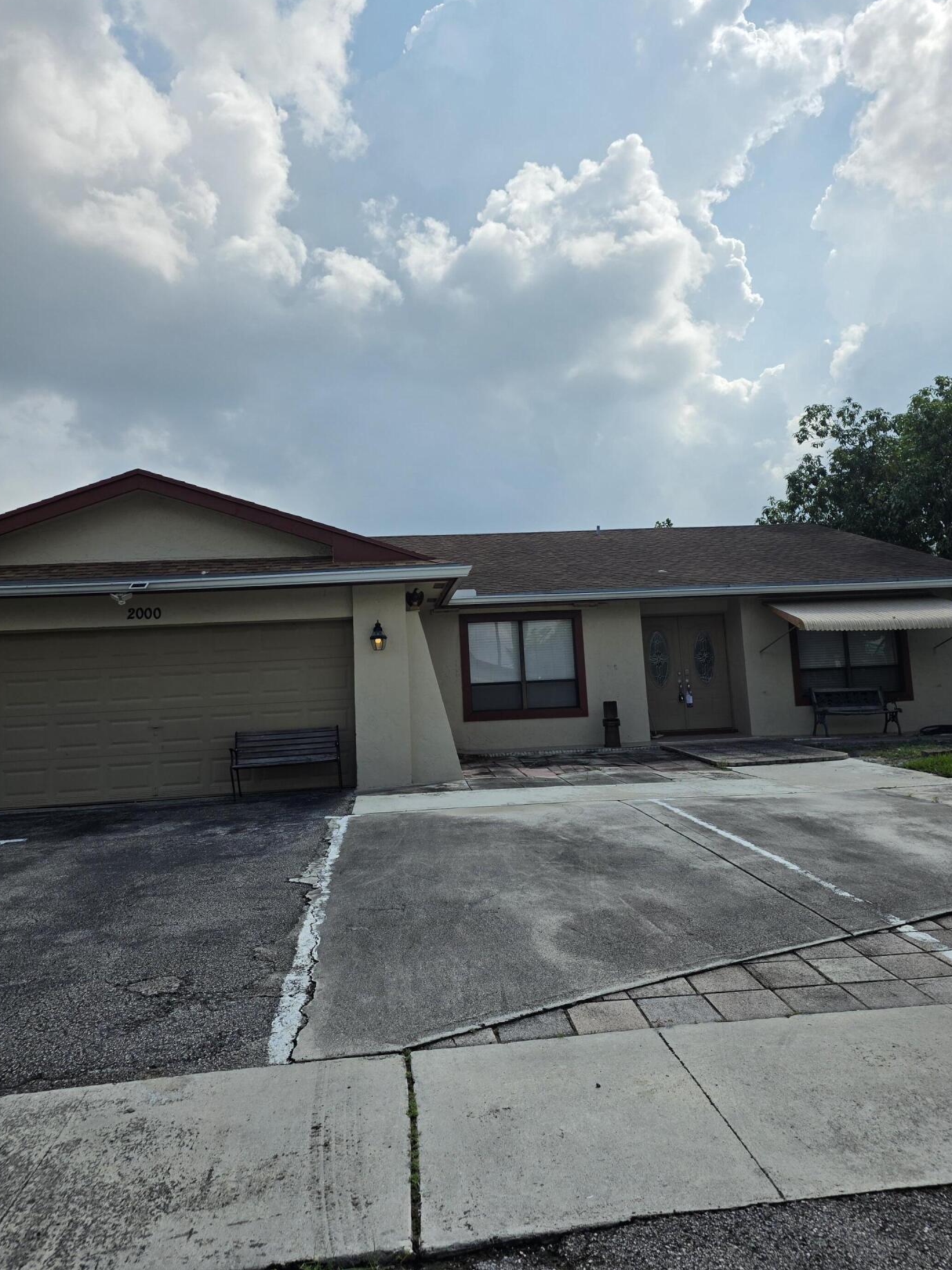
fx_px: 917
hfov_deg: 54.9
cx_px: 499
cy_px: 582
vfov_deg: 69.3
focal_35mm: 25
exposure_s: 1/7944
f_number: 1.7
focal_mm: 6.3
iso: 40
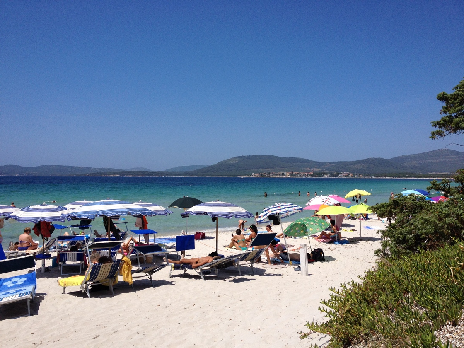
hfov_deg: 52.6
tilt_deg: -2.4
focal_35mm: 35
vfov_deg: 40.7
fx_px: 469
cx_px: 232
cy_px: 174
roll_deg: -0.5
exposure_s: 1/3460
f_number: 2.4
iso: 50
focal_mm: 4.28
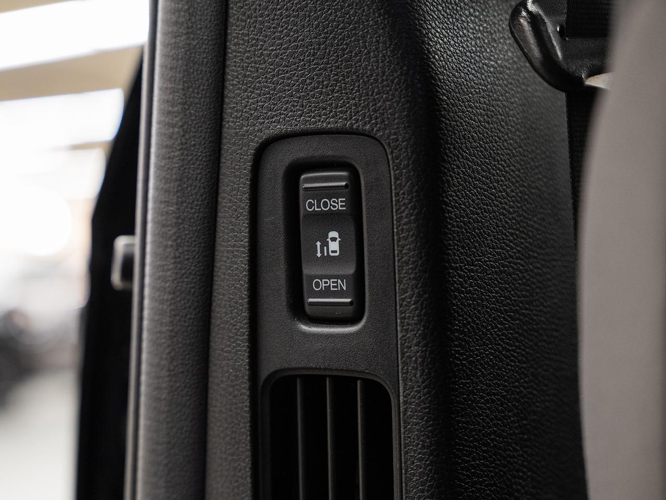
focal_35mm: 64
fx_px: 1230
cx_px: 333
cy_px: 250
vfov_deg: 23.0
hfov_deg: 30.3
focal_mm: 59.1
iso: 800
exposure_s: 1/40
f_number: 4
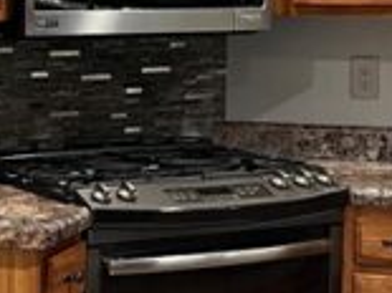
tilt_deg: -6.4
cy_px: 104
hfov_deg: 14.6
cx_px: 78
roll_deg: -0.1
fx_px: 1516
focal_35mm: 134
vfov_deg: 11.0
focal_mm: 5.1
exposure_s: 1/60
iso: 125
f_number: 1.6
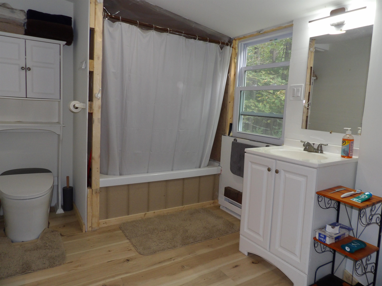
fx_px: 265
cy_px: 143
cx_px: 191
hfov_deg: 71.6
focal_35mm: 24
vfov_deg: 56.8
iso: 200
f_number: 3.2
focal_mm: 4.3
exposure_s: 1/33
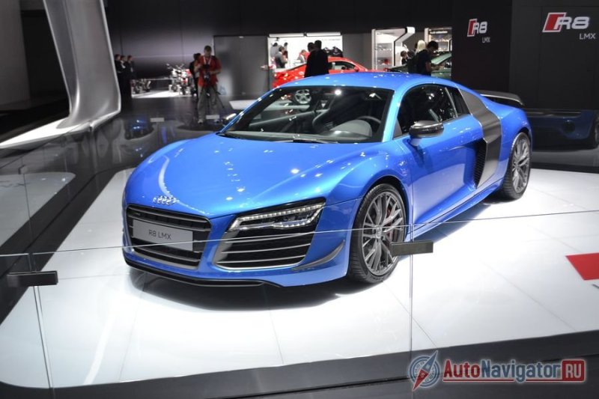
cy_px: 200
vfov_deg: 36.9
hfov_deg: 53.1
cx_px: 300
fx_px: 599
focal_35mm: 36
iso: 400
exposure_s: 1/100
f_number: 5
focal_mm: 24
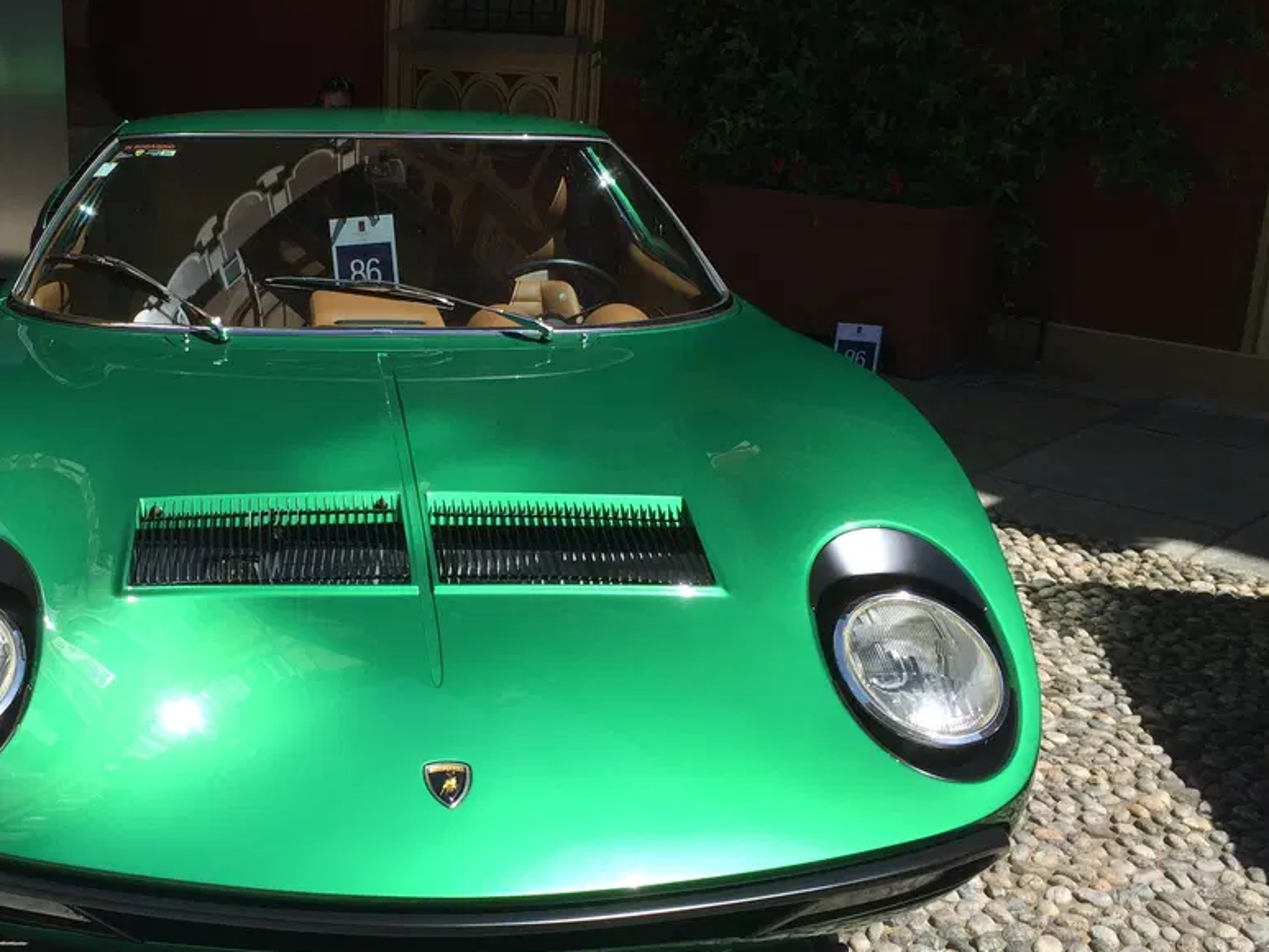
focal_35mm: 45
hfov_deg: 41.1
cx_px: 351
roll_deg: -0.3
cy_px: 520
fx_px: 1650
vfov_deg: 32.2
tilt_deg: -17.6
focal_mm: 4.15
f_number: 2.2
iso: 32
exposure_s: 1/1786
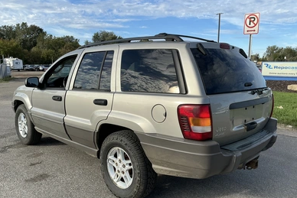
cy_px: 109
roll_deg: +0.0
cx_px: 150
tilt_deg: -7.6
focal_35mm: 30
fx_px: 248
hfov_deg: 61.9
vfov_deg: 43.6
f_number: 1.8
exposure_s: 1/1377
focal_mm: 3
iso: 25
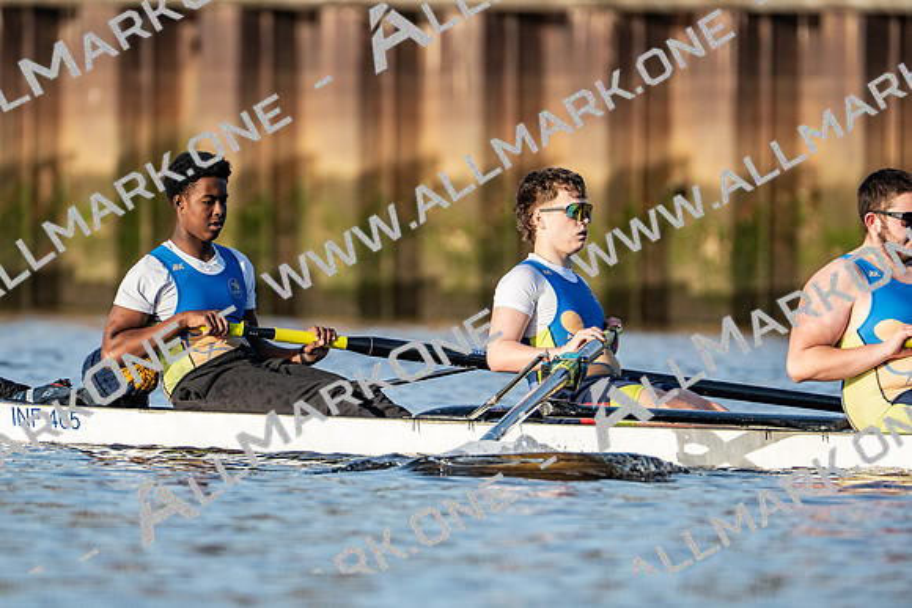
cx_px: 456
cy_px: 304
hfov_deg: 2.3
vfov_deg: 1.5
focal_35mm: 900
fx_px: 22804
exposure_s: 1/2000
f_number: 6.3
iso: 640
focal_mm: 600
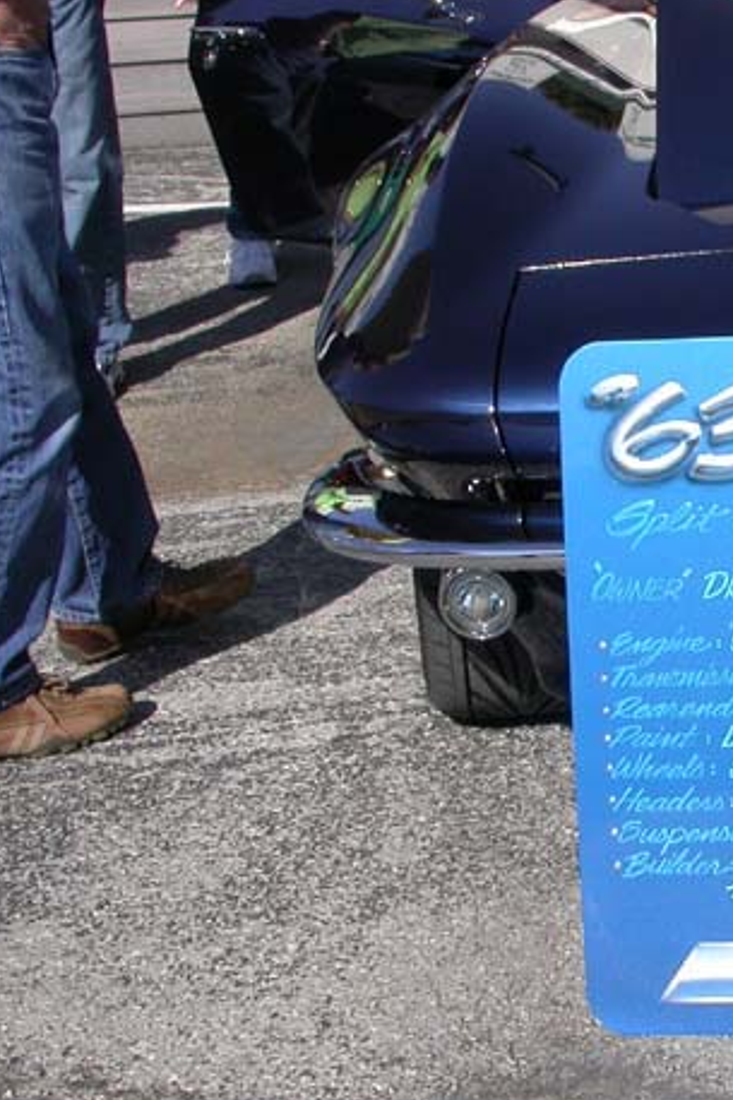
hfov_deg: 18.8
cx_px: 853
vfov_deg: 29.2
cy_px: 586
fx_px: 2109
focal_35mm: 69
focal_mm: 7.85
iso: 100
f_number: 7.5
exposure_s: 1/327
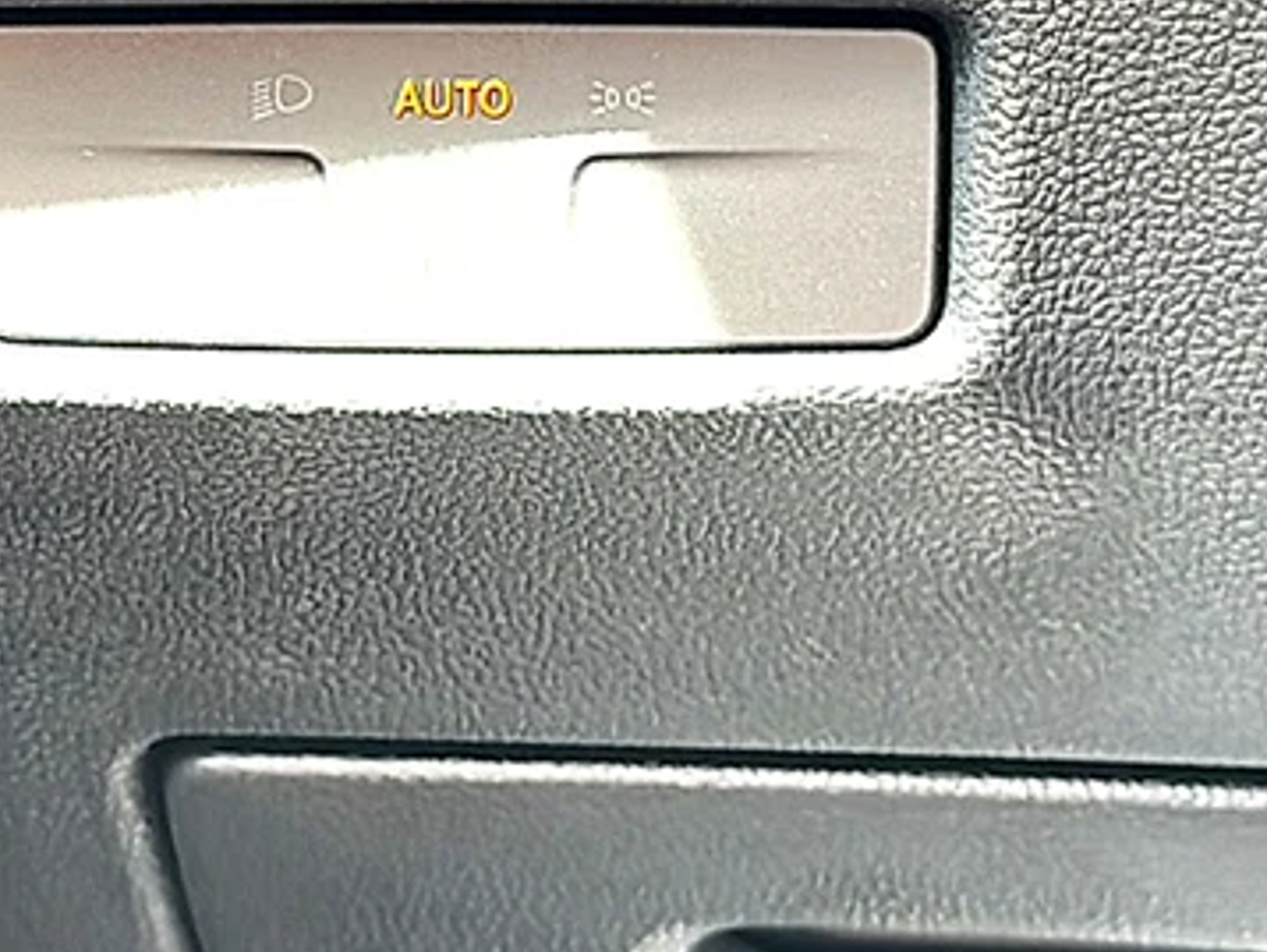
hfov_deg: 22.7
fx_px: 3150
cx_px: 460
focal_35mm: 86
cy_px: 97
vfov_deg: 17.0
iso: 80
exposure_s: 1/107
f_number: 1.78
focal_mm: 6.86
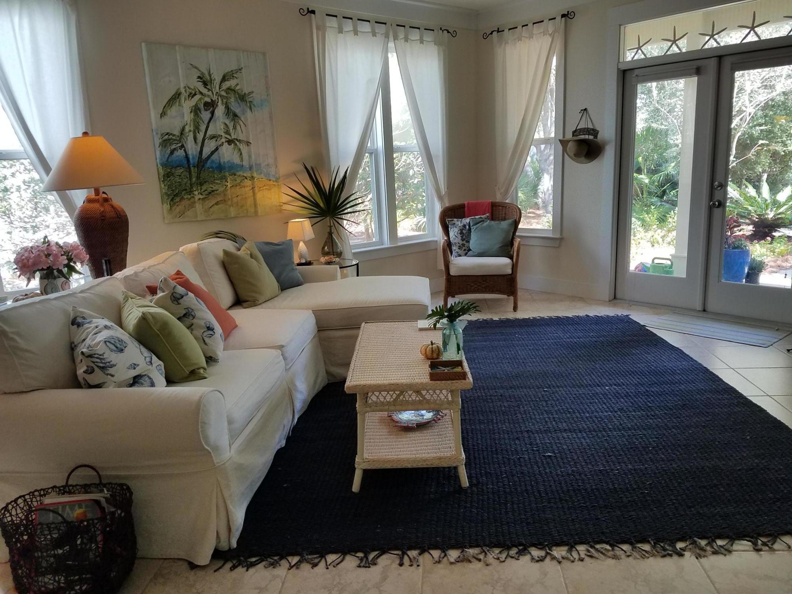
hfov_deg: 67.3
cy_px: 297
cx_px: 396
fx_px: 595
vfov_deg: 53.1
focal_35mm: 26
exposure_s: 1/120
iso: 64
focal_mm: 4.2
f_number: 1.7
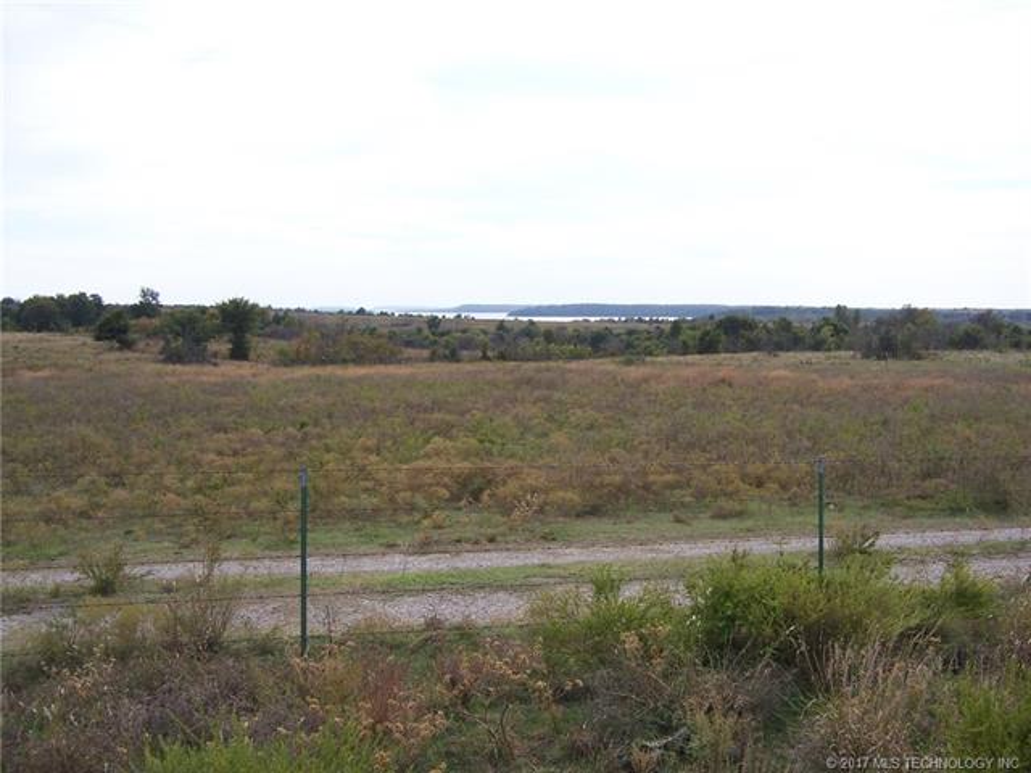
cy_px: 386
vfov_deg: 42.9
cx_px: 516
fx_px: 983
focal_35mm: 33
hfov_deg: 55.4
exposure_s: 1/750
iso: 80
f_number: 3.4
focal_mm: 5.5
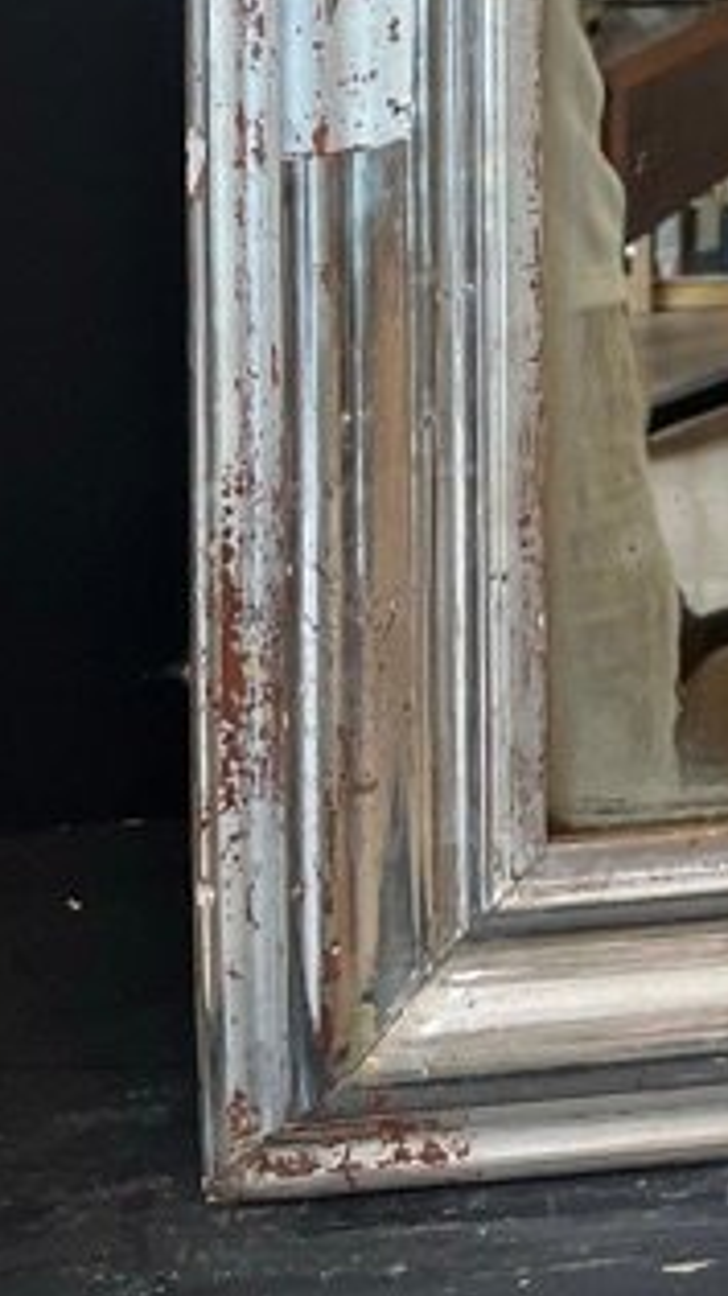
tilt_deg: -12.0
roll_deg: -0.5
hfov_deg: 12.1
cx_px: 1300
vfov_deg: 19.8
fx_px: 3160
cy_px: -704
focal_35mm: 92
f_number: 1.6
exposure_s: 1/114
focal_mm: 5.1
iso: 125
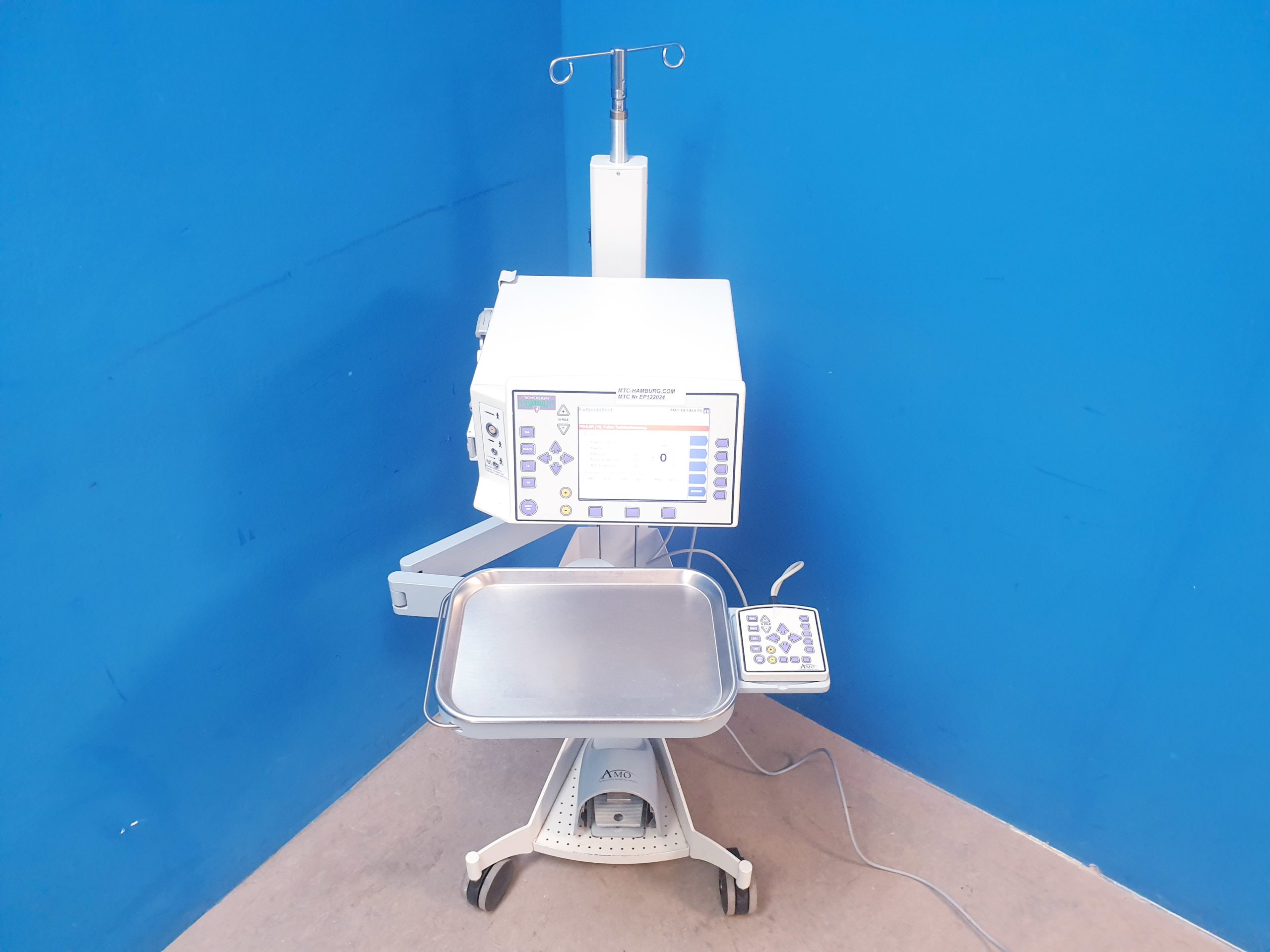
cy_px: 476
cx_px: 635
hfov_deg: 67.3
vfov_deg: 53.1
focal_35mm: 26
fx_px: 954
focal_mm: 4.3
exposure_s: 1/50
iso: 250
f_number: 2.4
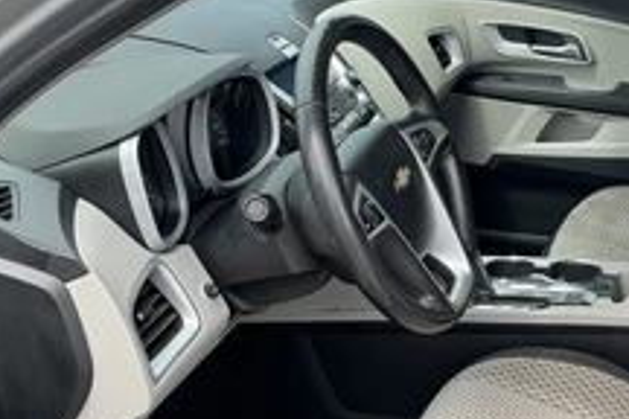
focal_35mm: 54
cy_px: 335
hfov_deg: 36.4
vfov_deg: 24.7
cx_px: 428
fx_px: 943
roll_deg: -1.0
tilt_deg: -29.5
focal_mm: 3
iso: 25
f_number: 1.8
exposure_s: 1/346
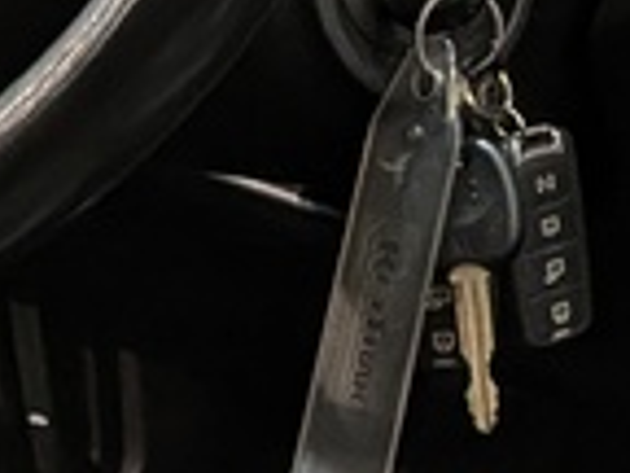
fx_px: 3112
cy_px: 197
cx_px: 1068
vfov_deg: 8.7
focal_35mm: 171
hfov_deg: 10.9
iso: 45
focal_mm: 4.53
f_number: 1.7
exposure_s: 1/24
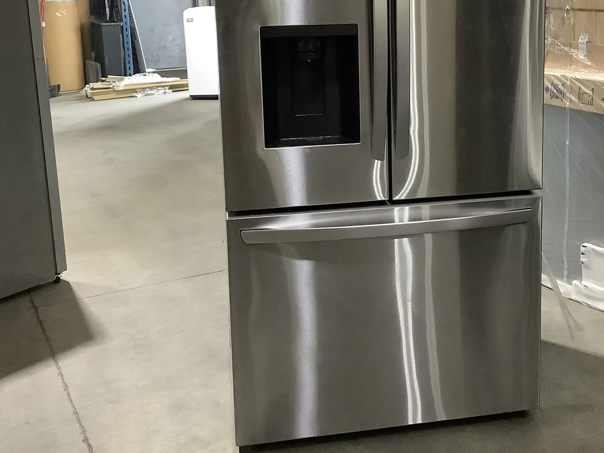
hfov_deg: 39.3
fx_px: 838
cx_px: 386
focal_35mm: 48
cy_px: 117
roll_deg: +0.8
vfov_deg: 29.8
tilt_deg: -9.1
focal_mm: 3.3
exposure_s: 1/60
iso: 400
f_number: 2.4
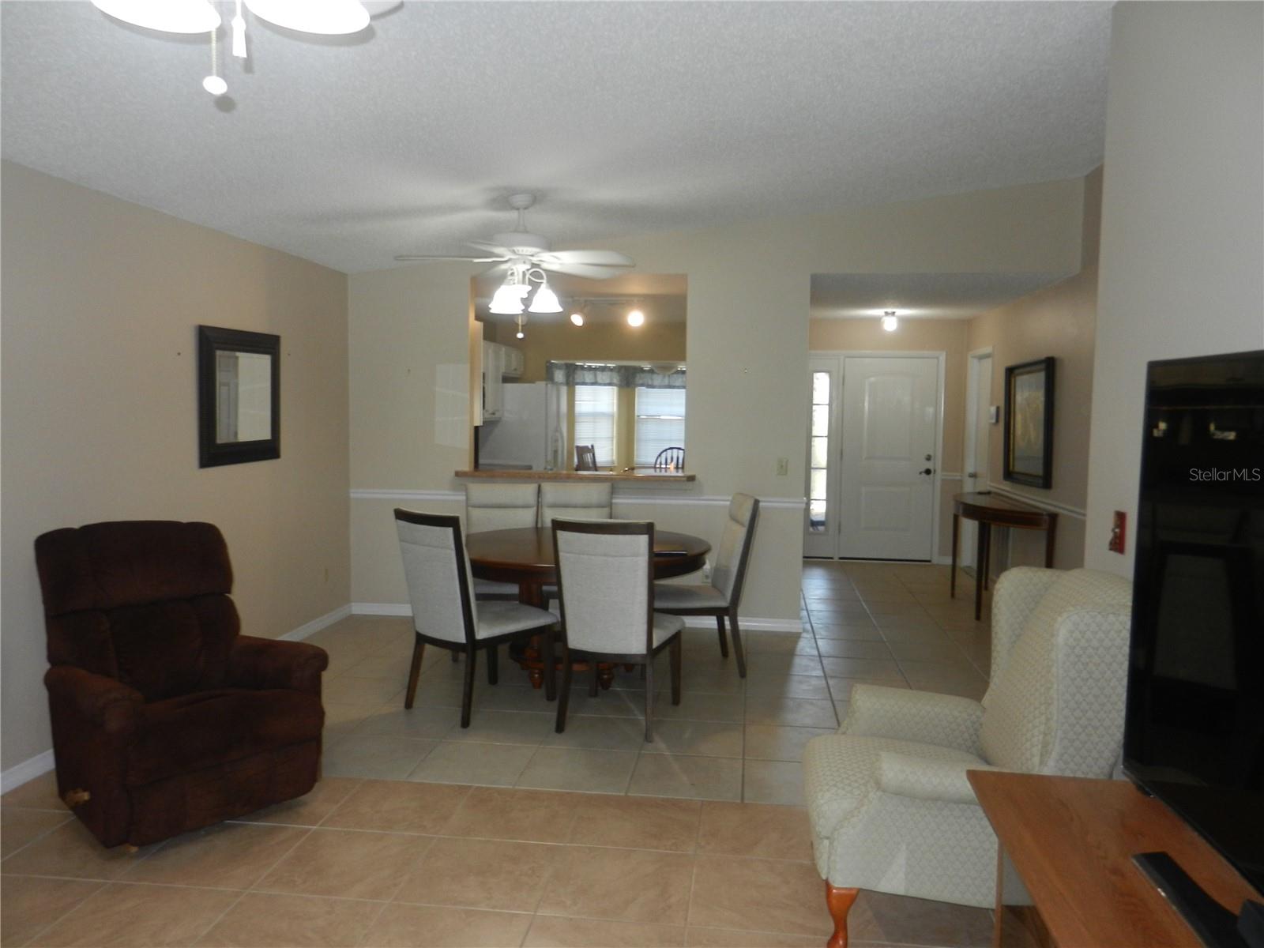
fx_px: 913
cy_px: 474
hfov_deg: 69.4
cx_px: 632
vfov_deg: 54.9
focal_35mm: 25
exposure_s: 1/30
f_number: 3.5
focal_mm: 4.5
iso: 200
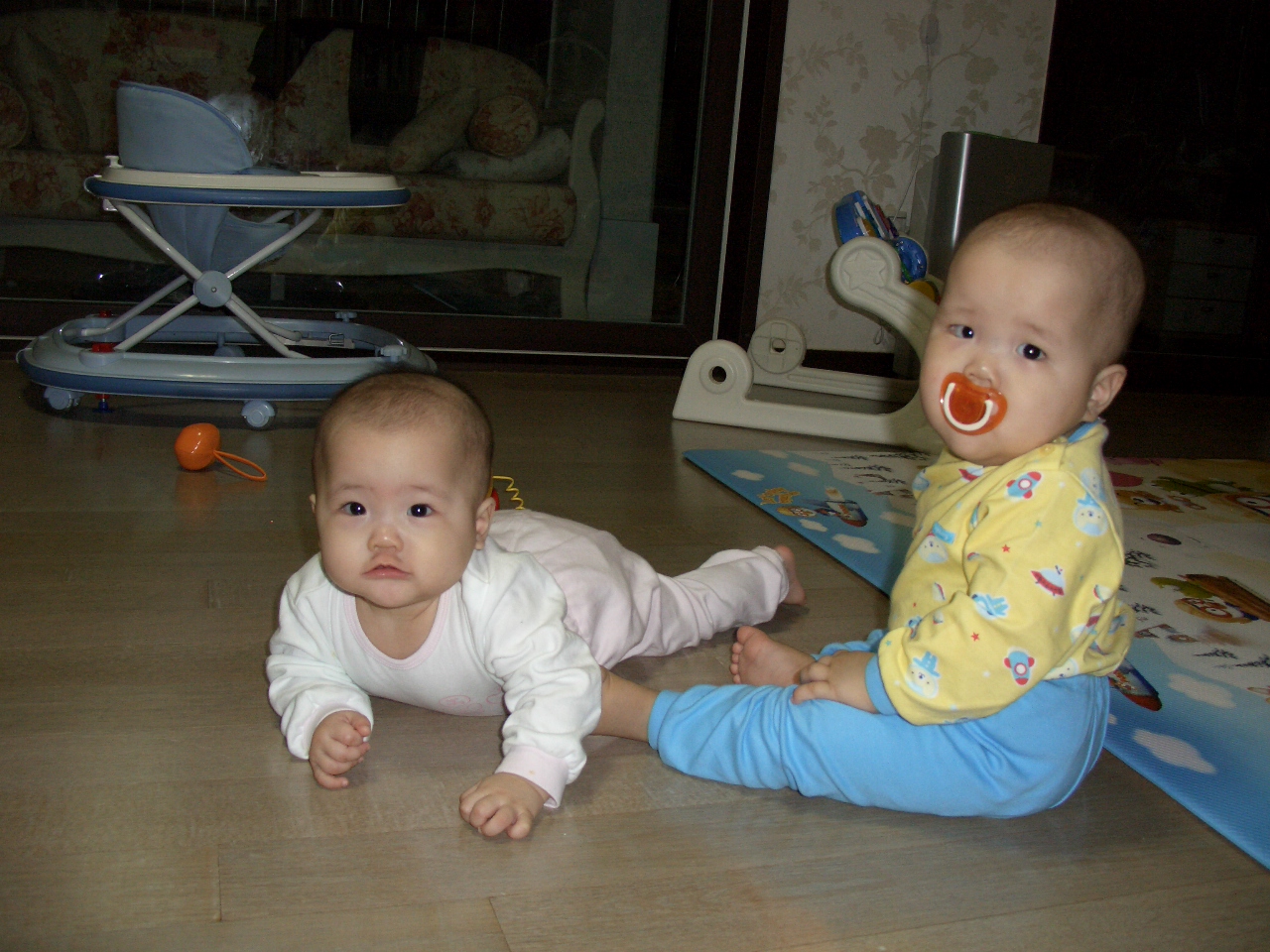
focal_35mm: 33
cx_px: 635
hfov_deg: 55.4
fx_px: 1211
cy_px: 476
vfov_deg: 42.9
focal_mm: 7.1
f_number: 2.8
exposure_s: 1/60
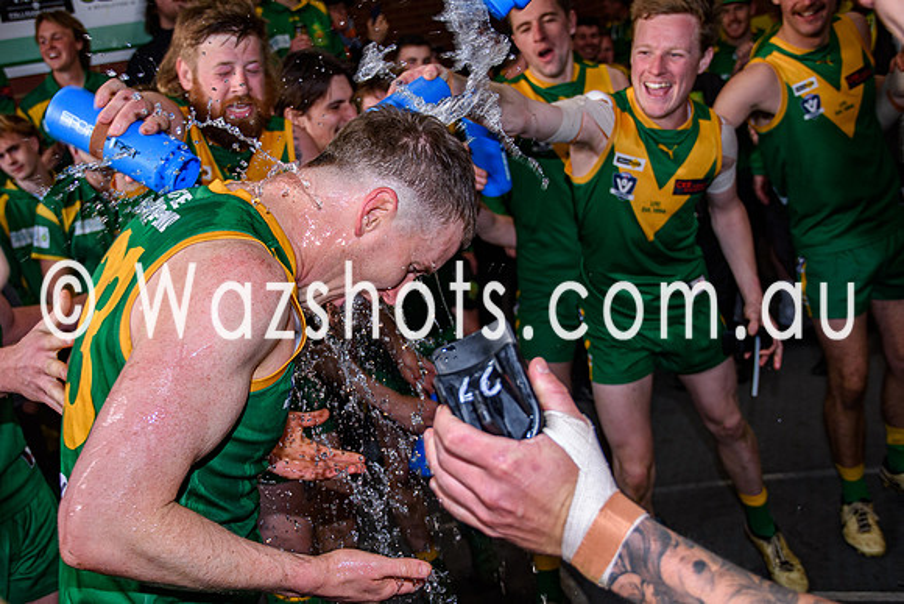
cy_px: 332
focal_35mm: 39
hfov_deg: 48.8
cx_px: 373
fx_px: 992
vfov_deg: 33.8
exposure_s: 1/160
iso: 400
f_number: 3
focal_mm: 22
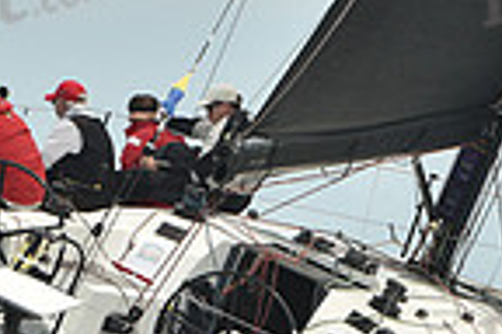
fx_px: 11238
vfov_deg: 1.7
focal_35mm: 806
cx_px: 300
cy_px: 165
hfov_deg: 2.6
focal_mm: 200
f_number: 9
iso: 250
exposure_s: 1/800
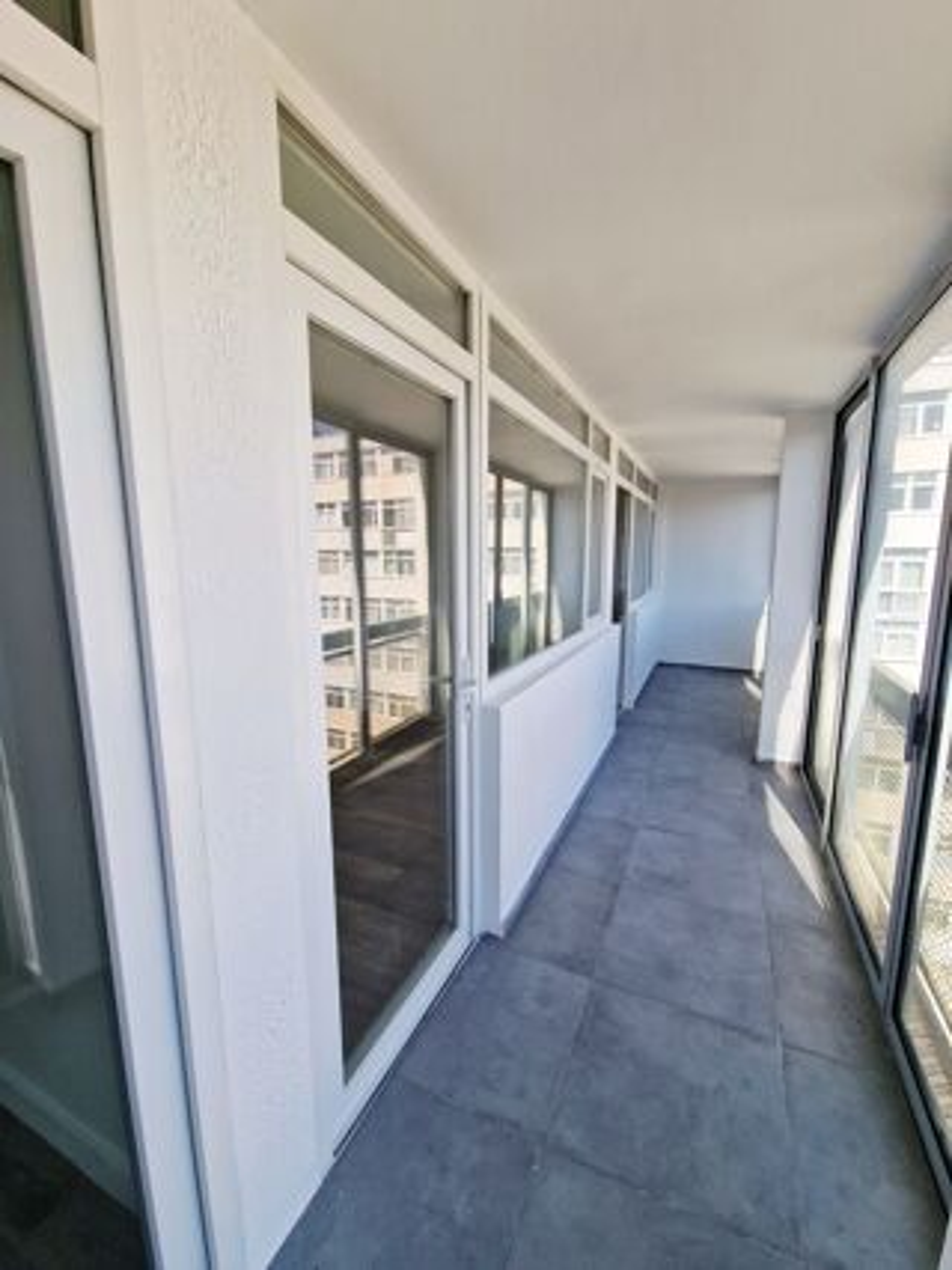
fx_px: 477
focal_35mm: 13
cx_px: 476
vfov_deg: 106.2
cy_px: 635
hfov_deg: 89.9
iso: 50
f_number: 2.2
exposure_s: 1/667
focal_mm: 2.2
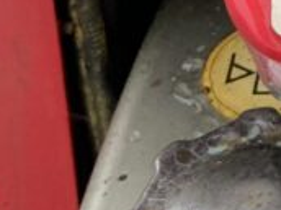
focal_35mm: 173
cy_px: -137
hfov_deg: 10.2
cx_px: 640
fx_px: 1404
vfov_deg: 8.3
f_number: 1.8
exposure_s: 1/122
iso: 20
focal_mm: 3
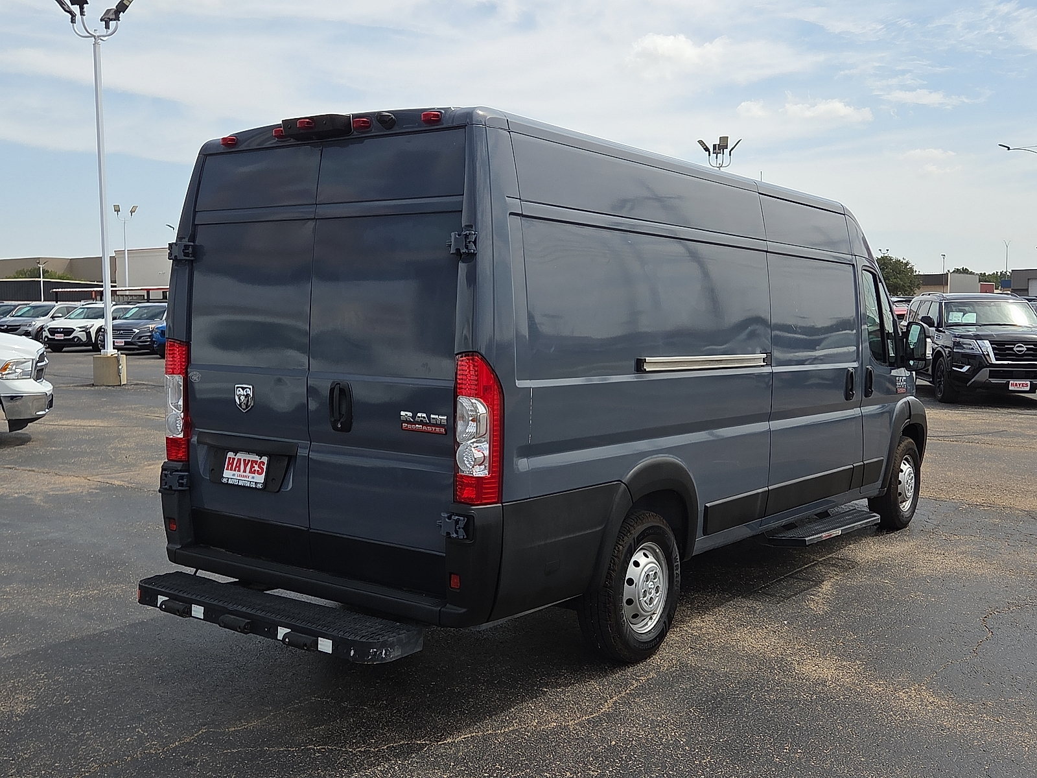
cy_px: 389
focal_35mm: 35
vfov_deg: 40.7
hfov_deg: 52.6
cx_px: 518
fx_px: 1049
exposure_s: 1/5000
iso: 77
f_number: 1.8
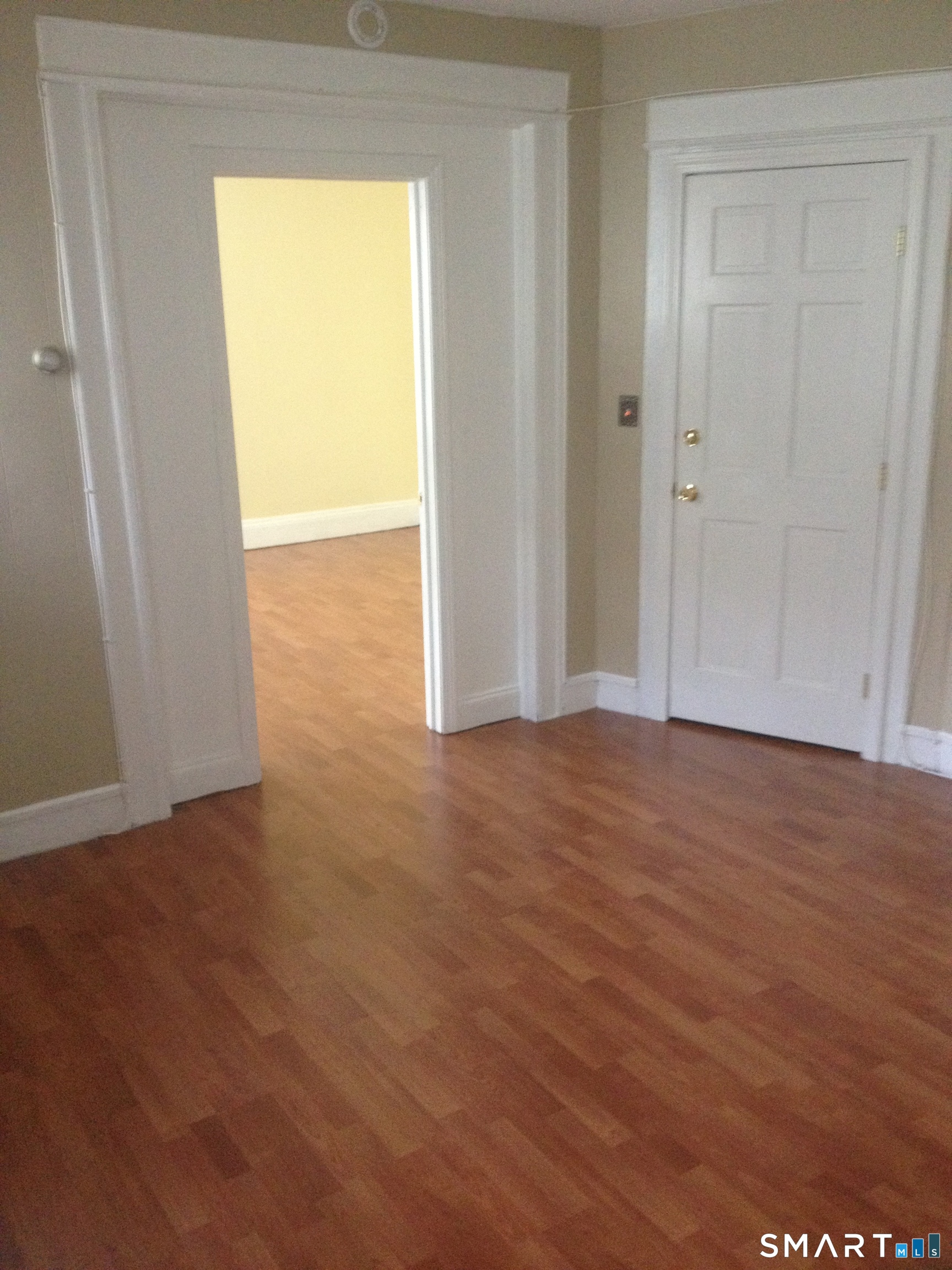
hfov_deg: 40.7
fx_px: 1283
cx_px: 476
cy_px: 635
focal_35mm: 35
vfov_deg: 52.6
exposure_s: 1/20
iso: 320
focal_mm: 4.28
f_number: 2.4
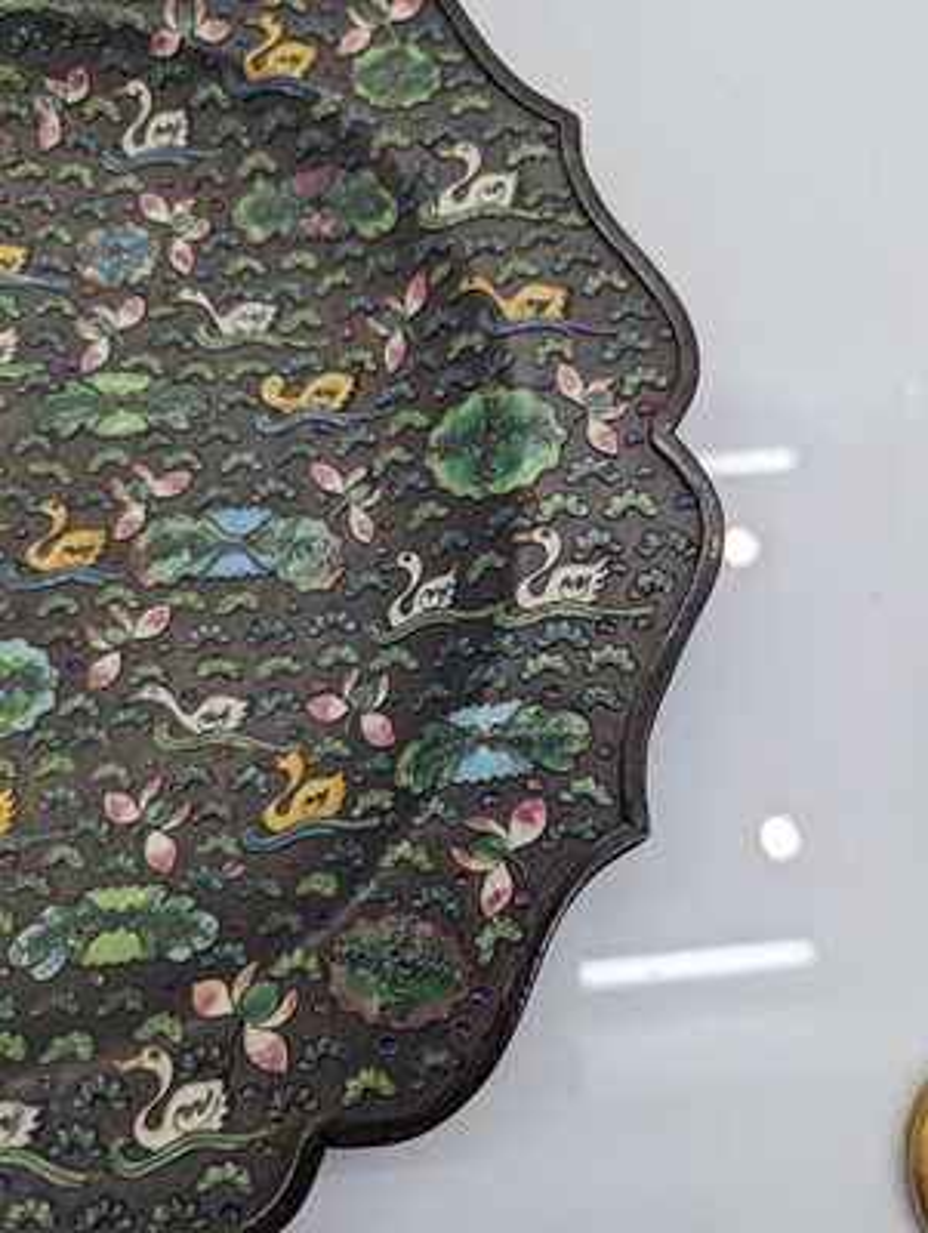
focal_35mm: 24
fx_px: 856
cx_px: 464
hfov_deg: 56.9
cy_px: 616
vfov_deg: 71.5
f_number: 1.85
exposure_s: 1/468
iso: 271
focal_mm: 6.81
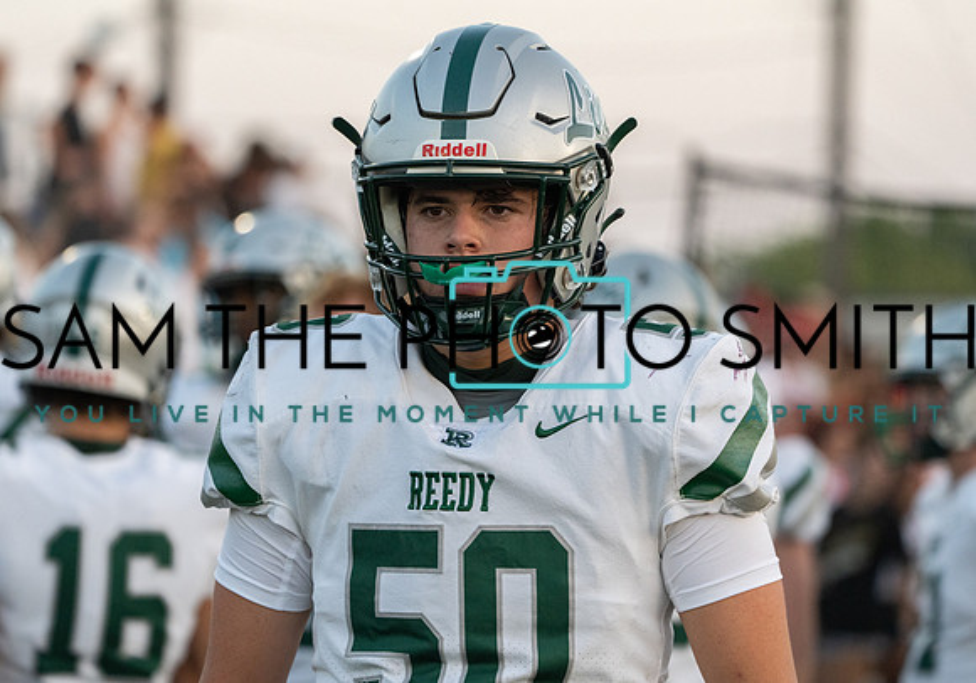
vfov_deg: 5.6
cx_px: 513
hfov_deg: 7.9
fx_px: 7035
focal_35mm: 256
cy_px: 342
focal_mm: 247
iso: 4000
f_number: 5.6
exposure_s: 1/1000
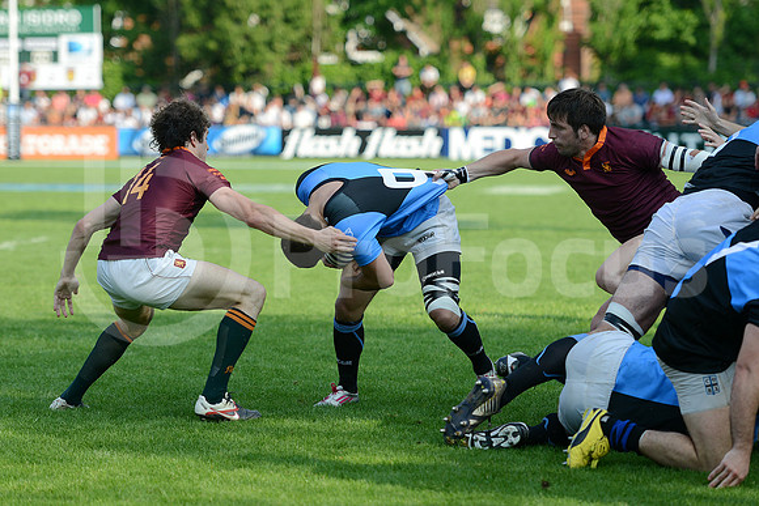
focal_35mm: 125
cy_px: 253
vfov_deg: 11.0
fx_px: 2636
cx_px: 380
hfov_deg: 16.4
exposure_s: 1/1250
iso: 250
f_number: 2.8
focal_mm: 125
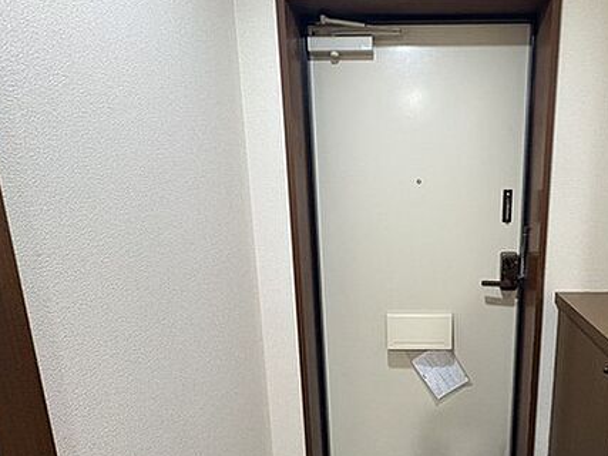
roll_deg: +0.5
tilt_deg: -10.7
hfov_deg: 75.7
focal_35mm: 21
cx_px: 421
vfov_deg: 63.3
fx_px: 369
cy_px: 245
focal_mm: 2.22
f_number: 2.2
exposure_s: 1/30
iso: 800
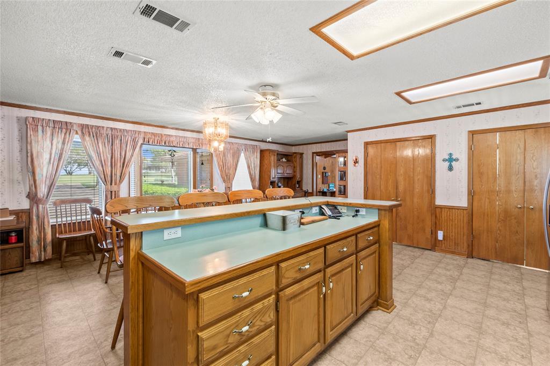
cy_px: 183
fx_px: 229
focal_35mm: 15
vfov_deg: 77.3
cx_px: 275
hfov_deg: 100.4
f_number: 9
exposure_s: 1/1.25
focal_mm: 10
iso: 100
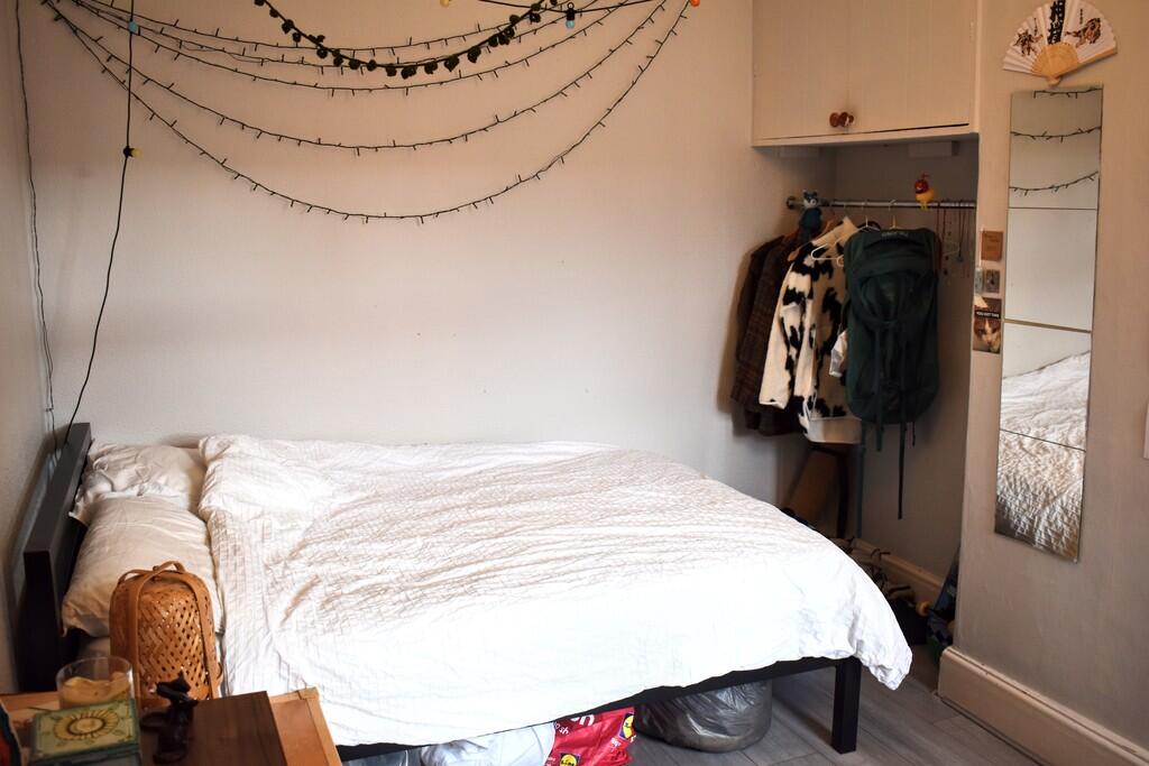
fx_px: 1053
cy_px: 383
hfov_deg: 57.2
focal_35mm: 33
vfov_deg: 40.0
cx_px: 574
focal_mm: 22
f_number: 4
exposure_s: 1/60
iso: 450
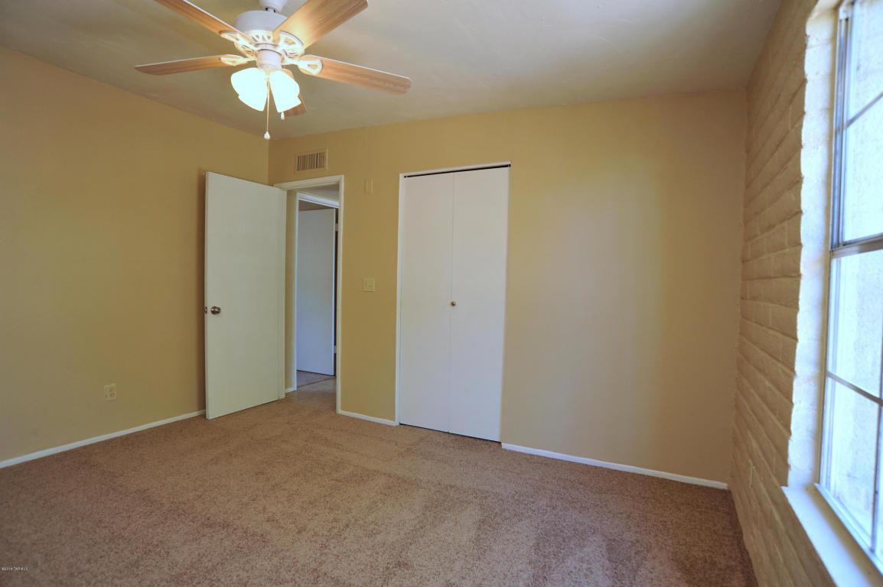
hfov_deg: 90.0
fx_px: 441
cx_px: 442
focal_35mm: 18
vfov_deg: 67.3
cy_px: 294
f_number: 7.1
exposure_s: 1/40
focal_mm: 18
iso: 800
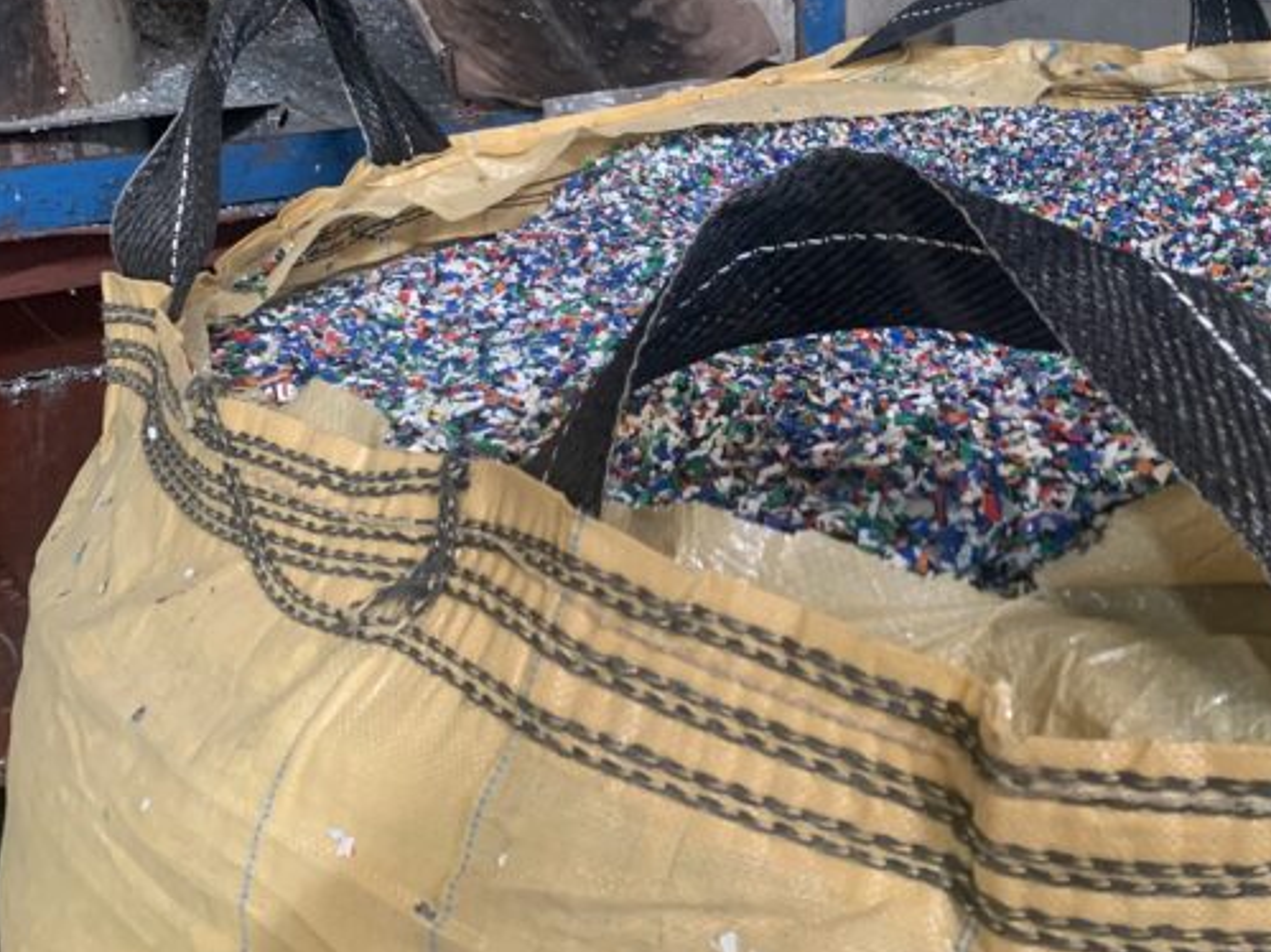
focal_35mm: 40
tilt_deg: -14.1
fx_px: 1468
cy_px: 227
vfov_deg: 35.1
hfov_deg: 45.8
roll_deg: -2.0
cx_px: 886
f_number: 1.8
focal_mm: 4.25
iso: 250
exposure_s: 1/40
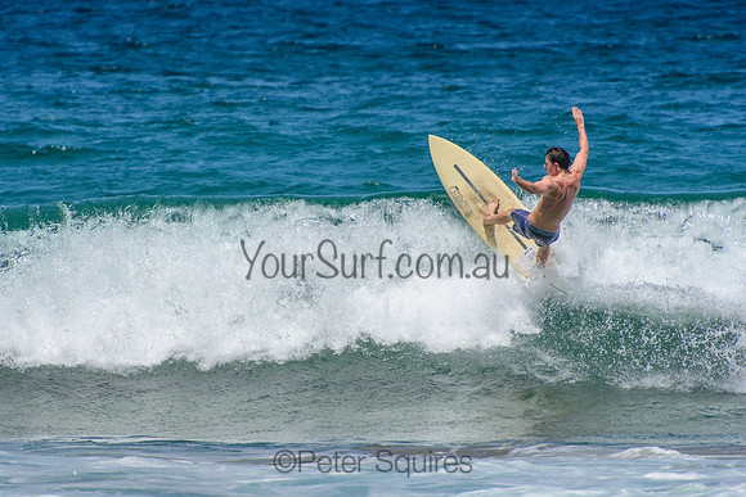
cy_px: 248
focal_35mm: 600
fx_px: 12436
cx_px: 373
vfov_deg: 2.3
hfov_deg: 3.4
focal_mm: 400
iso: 200
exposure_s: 1/2000
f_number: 5.6
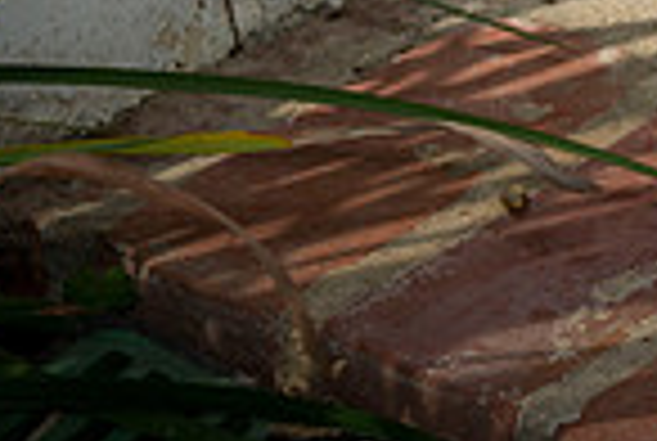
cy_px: -400
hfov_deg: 4.9
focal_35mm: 416
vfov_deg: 3.3
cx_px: 878
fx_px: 7607
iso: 50
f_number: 8
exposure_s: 1/200
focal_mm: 105
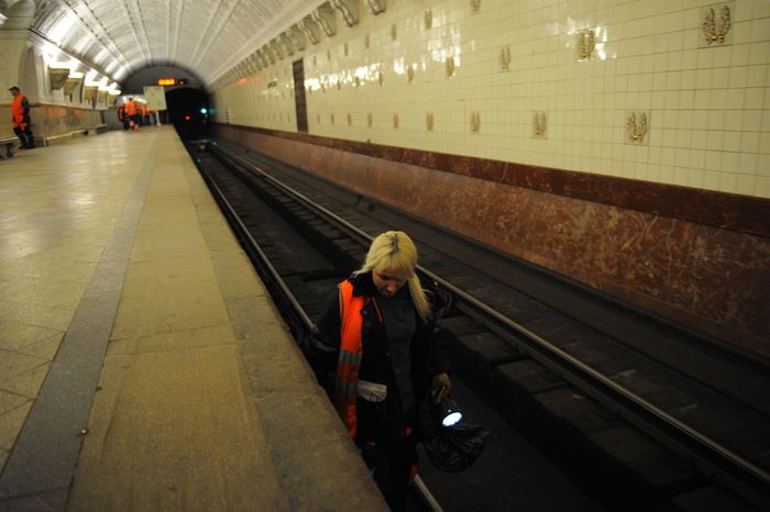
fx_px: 663
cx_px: 385
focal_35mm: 31
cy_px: 256
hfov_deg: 60.3
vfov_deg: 42.3
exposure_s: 1/125
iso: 3200
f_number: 2.8
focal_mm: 31
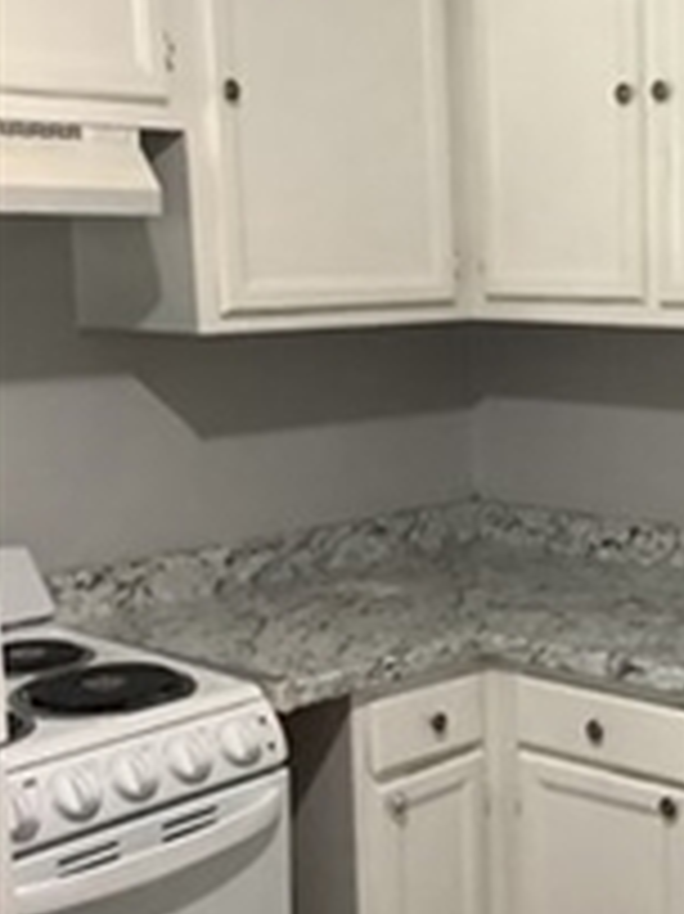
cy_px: 543
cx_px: 670
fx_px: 1609
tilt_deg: -11.5
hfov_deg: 23.1
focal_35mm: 61
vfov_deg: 31.6
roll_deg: +0.2
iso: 250
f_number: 2.4
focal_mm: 3.3
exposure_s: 1/33
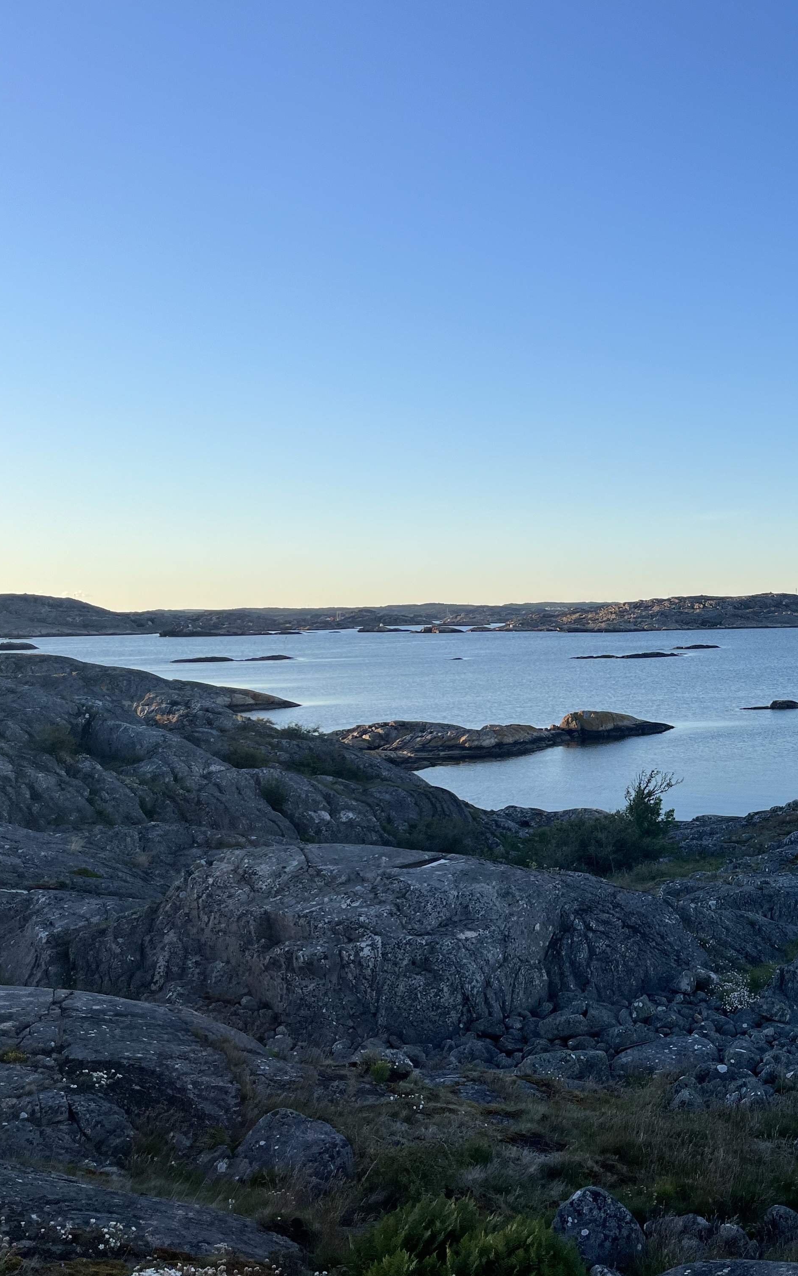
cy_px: 636
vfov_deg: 52.7
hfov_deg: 32.9
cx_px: 696
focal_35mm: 37
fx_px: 1287
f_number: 1.6
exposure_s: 1/1279
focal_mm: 5.1
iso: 50
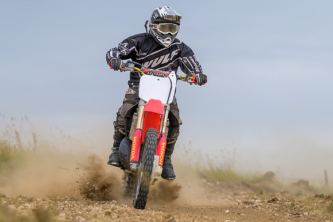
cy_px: 126
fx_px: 2389
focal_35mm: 258
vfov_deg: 5.3
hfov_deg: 8.0
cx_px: 145
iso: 64
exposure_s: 1/320
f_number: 4
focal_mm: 145
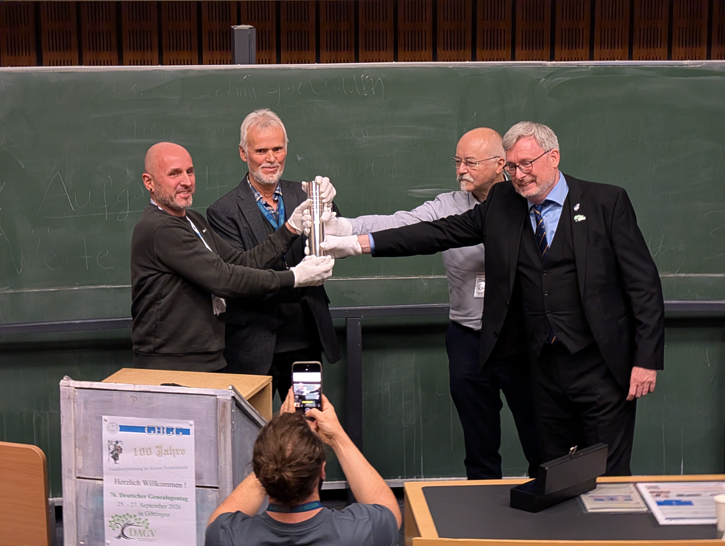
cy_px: 273
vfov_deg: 13.5
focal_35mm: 110
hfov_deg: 17.9
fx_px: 2307
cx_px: 362
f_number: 2.8
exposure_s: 1/37.6
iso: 1010
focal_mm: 18
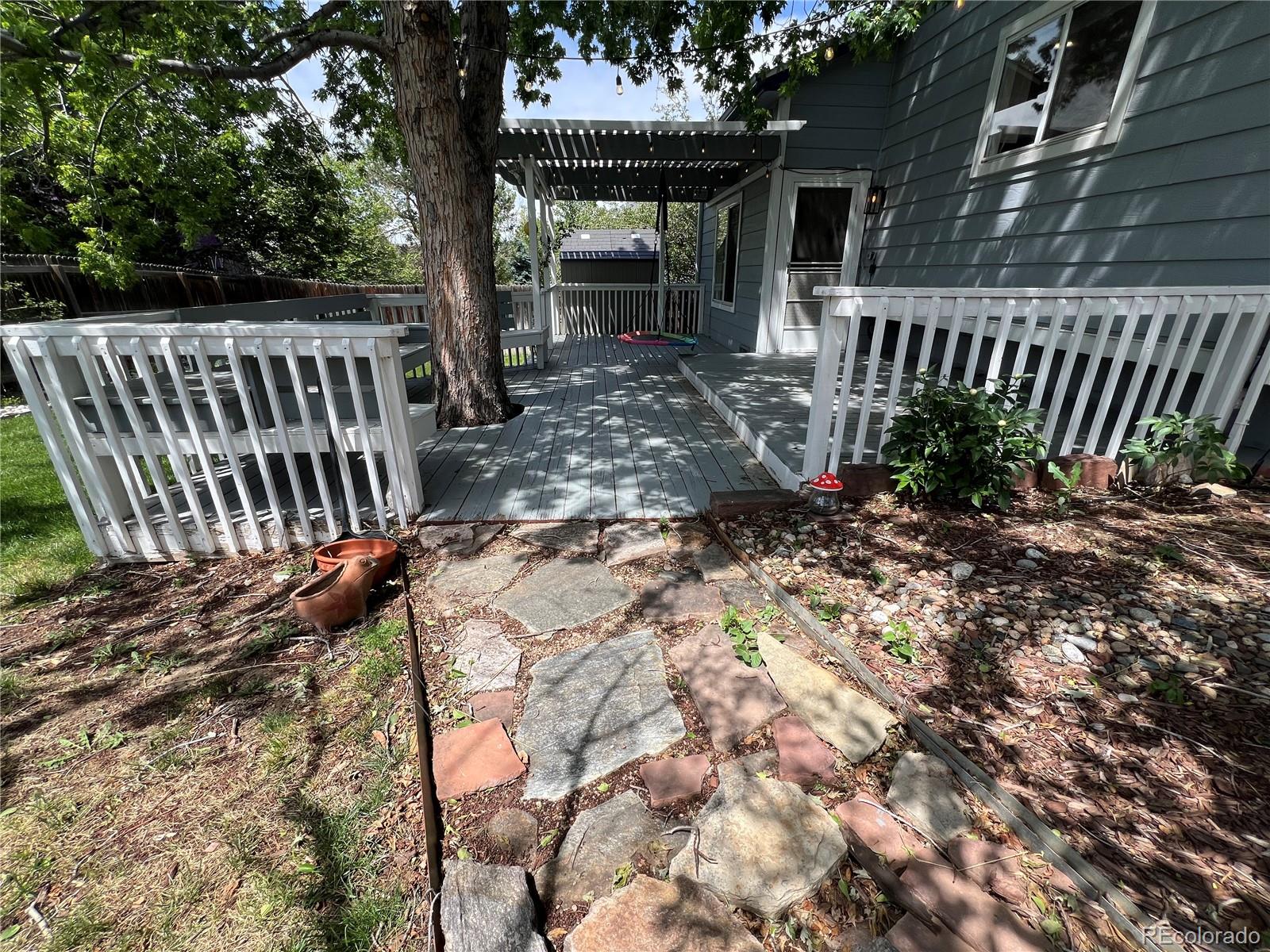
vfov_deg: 89.9
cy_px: 476
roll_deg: +0.1
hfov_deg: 106.2
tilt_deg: -23.4
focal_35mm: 13
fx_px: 477
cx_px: 635
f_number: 1.8
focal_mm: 1.57
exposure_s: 1/742
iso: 32
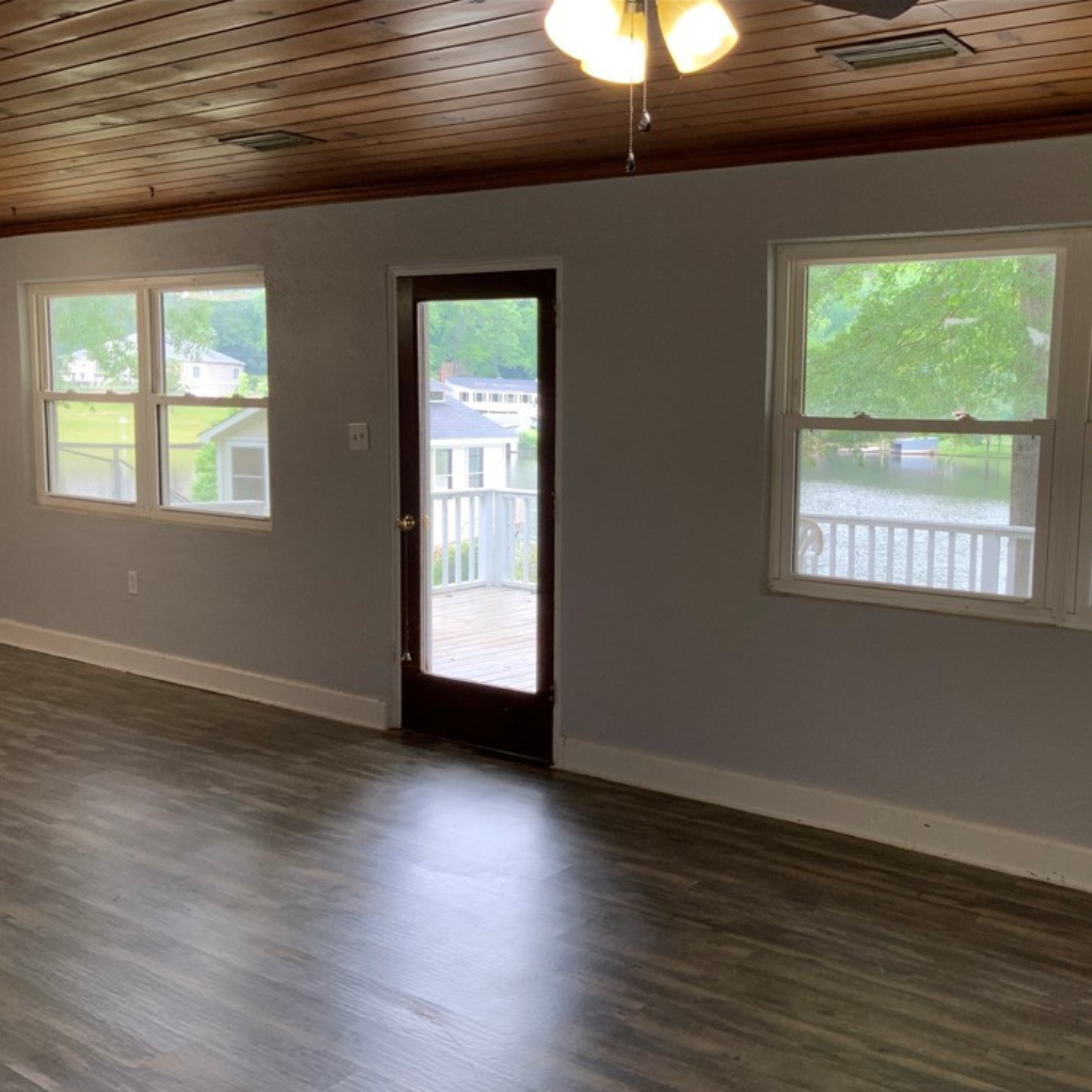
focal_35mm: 35
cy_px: 558
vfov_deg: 47.2
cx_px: 741
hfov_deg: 46.4
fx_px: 1249
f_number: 1.8
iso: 40
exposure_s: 1/60
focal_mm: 3
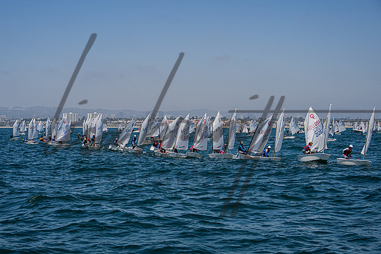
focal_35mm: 69
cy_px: 134
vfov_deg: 19.7
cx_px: 169
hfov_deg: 29.1
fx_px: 734
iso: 250
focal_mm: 58
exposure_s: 1/1000
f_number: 5.6
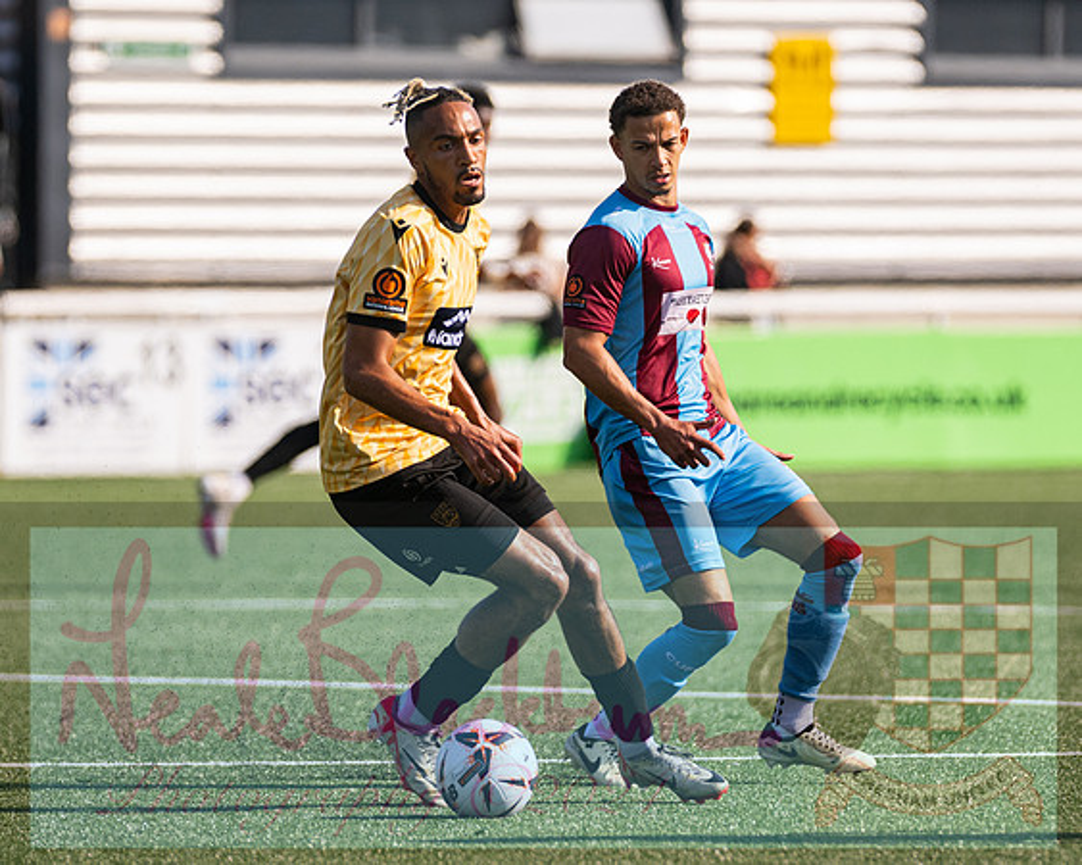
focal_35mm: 489
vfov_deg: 3.2
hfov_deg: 4.0
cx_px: 604
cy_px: 370
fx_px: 15651
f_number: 2.8
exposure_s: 1/3200
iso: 200
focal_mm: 240
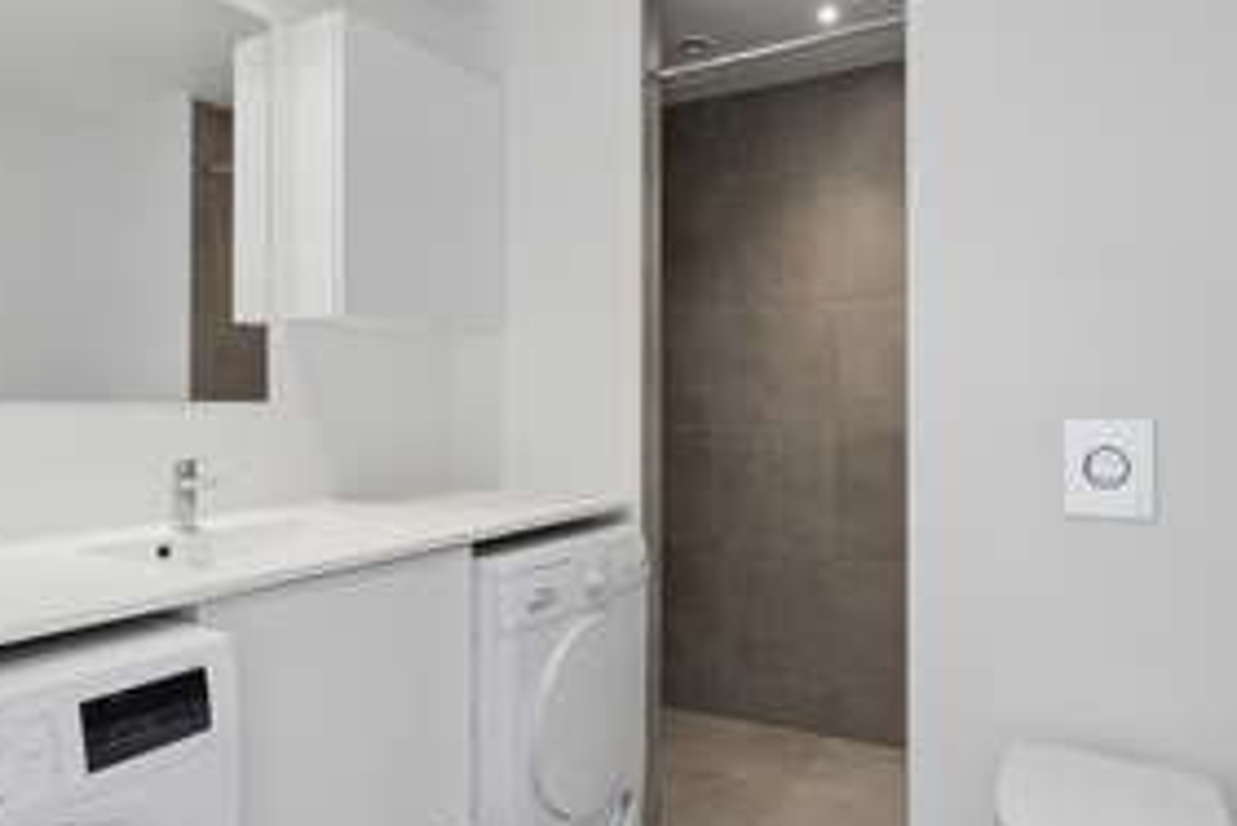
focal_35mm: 24
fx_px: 825
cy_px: 402
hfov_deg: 73.7
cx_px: 614
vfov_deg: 53.2
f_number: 6.3
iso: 200
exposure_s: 1/15
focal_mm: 16
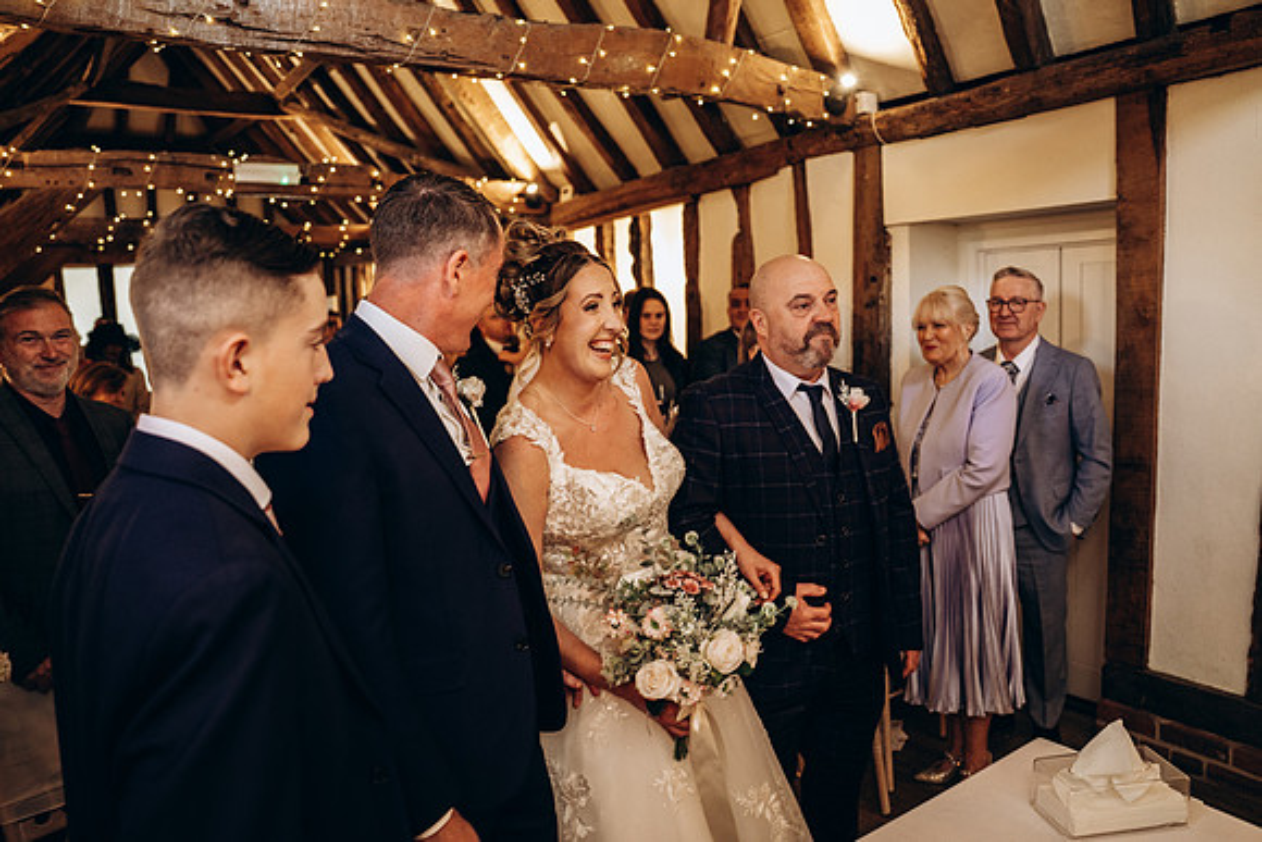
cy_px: 421
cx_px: 631
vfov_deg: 51.3
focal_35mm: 25
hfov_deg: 71.5
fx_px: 877
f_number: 2.8
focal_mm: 25
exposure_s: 1/100
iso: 2000
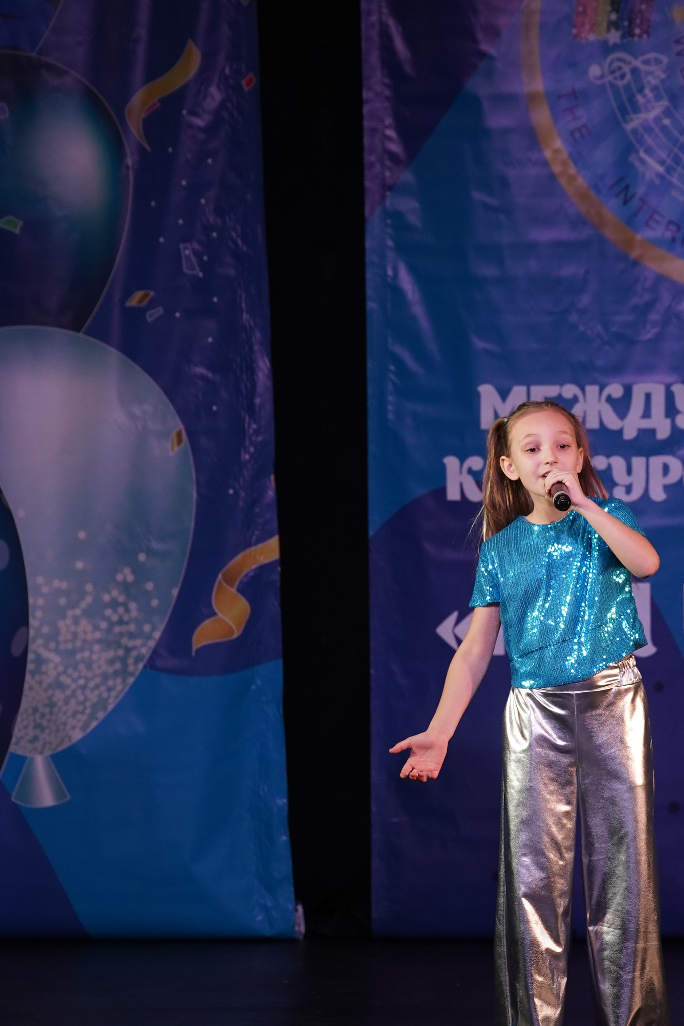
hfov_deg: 5.5
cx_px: 555
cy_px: 619
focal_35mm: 249
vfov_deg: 8.3
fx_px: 7096
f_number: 4
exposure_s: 1/400
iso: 1600
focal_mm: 150
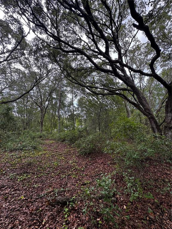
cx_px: 86
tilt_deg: +9.7
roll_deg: +0.4
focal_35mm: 14
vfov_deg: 102.1
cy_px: 114
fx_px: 93
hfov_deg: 85.7
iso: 50
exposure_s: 1/99
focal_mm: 2.22
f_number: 2.2
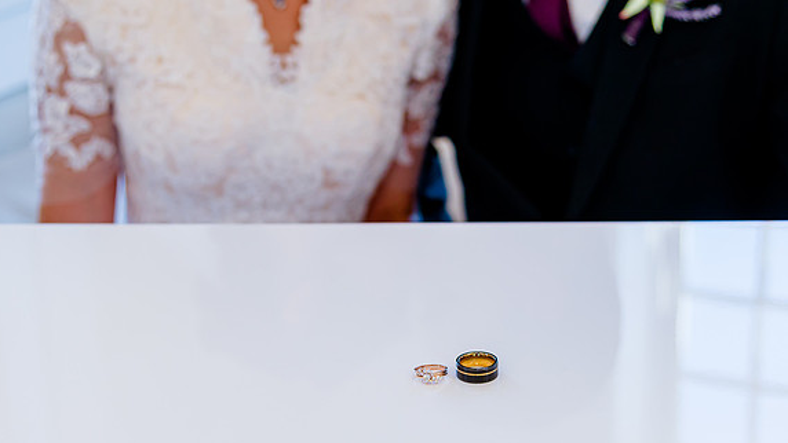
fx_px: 1609
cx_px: 406
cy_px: 315
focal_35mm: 77
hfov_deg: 27.5
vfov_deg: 15.6
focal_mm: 50
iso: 800
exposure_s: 1/250
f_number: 4
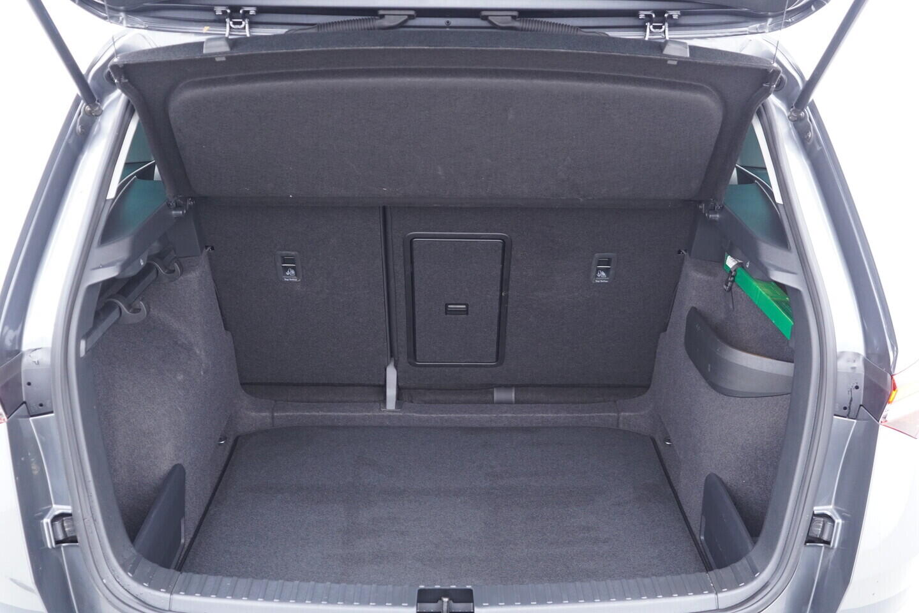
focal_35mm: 36
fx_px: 919
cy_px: 306
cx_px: 460
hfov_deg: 53.1
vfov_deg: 36.9
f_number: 2.8
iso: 1000
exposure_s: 1/40
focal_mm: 24
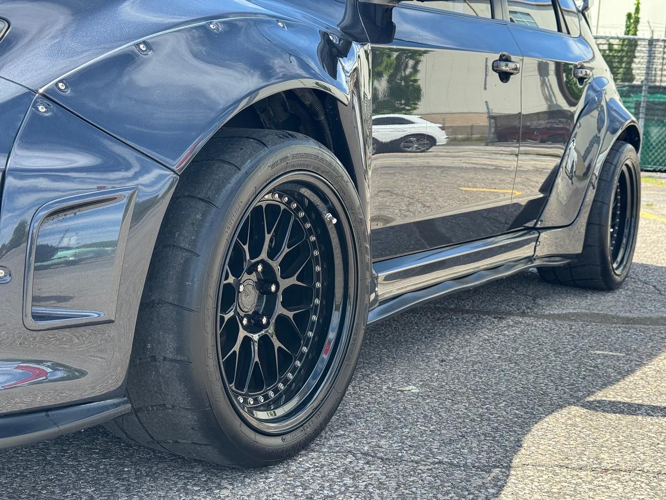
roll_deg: -2.6
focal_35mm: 48
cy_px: 250
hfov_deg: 39.7
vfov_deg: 30.3
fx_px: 924
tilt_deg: -7.2
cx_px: 333
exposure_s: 1/832
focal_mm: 6.76
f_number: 1.78
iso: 64
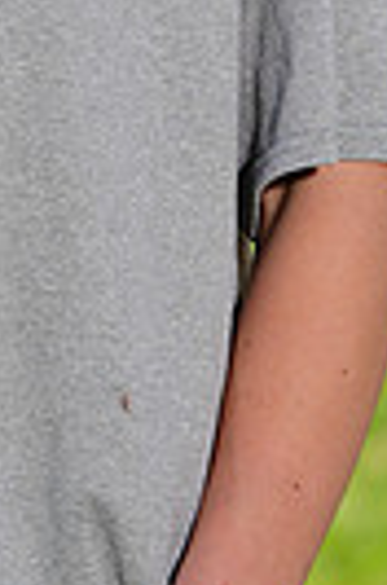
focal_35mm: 1041
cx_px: -248
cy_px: -501
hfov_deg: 1.3
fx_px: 16873
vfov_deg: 2.0
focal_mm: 238
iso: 64
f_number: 7.1
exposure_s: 1/200
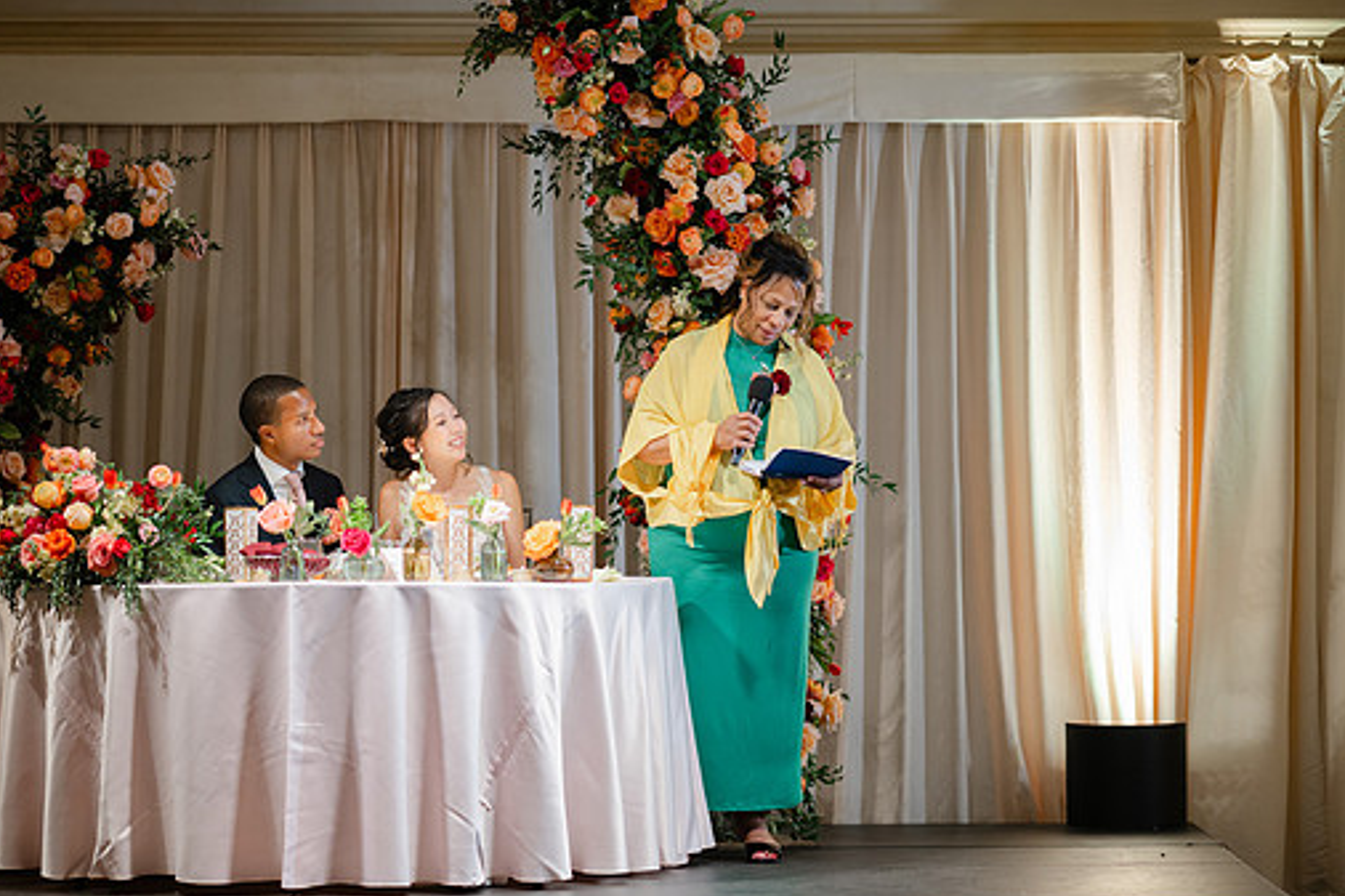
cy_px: 488
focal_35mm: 121
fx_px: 4519
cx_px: 649
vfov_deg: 11.3
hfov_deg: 16.9
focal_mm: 105
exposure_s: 1/125
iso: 250
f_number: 1.4
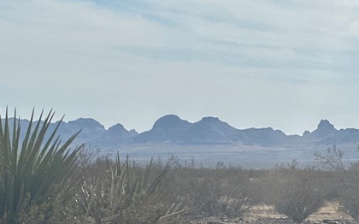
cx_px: -73
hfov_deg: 10.4
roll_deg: -1.8
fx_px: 1946
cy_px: 152
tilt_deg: +1.3
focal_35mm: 199
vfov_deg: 6.6
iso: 32
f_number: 2.8
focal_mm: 9
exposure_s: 1/2053
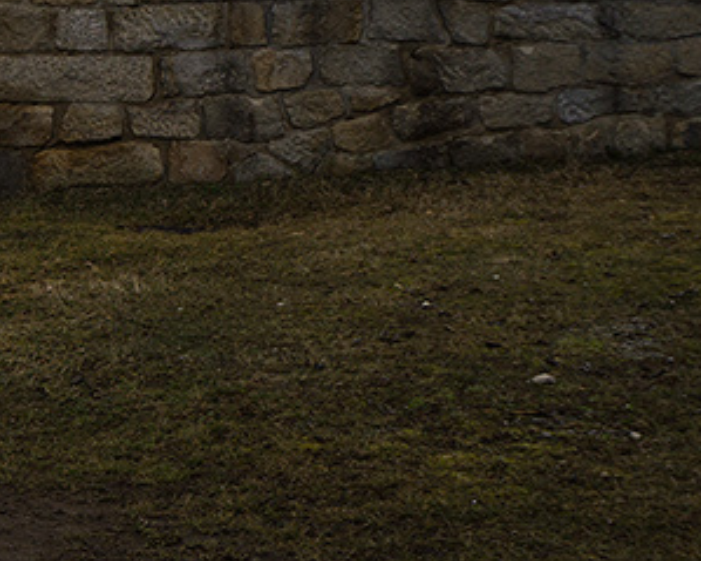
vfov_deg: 11.4
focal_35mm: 132
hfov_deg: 12.8
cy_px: -150
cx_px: -699
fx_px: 2738
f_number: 13
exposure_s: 1/125
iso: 250
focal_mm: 35
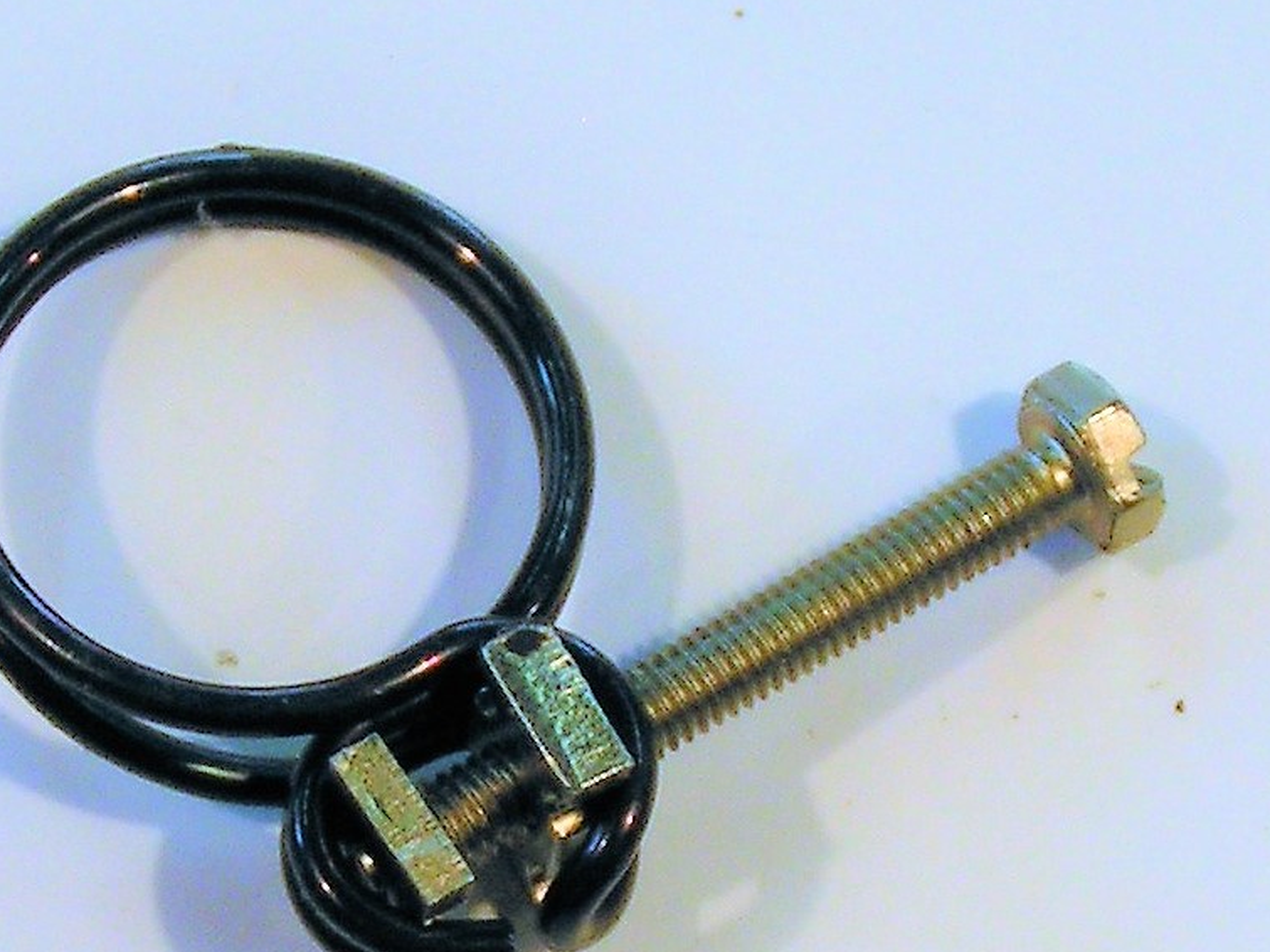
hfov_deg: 22.5
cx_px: 483
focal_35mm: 87
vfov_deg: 17.0
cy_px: 572
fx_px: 3191
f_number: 3.2
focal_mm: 9.7
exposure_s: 1/60
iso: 80
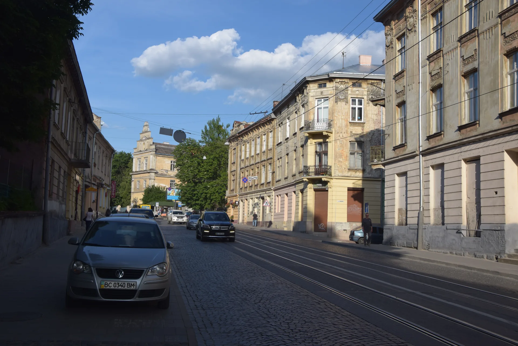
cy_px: 173
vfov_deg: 34.2
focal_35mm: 39
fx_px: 561
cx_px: 259
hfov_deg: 49.6
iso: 200
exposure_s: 1/200
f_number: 8
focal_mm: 26
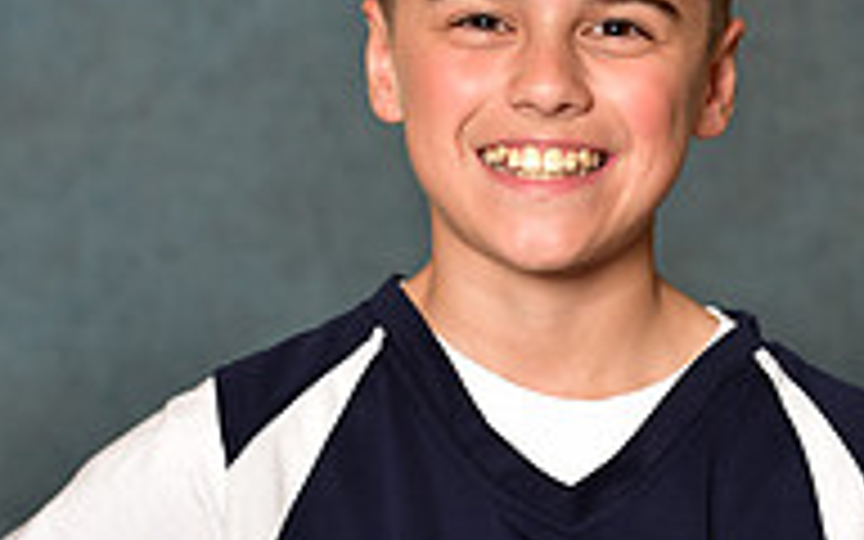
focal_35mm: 338
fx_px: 7959
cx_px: 493
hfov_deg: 6.2
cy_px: 648
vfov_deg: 3.9
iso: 320
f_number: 4.5
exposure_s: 1/200
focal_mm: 110
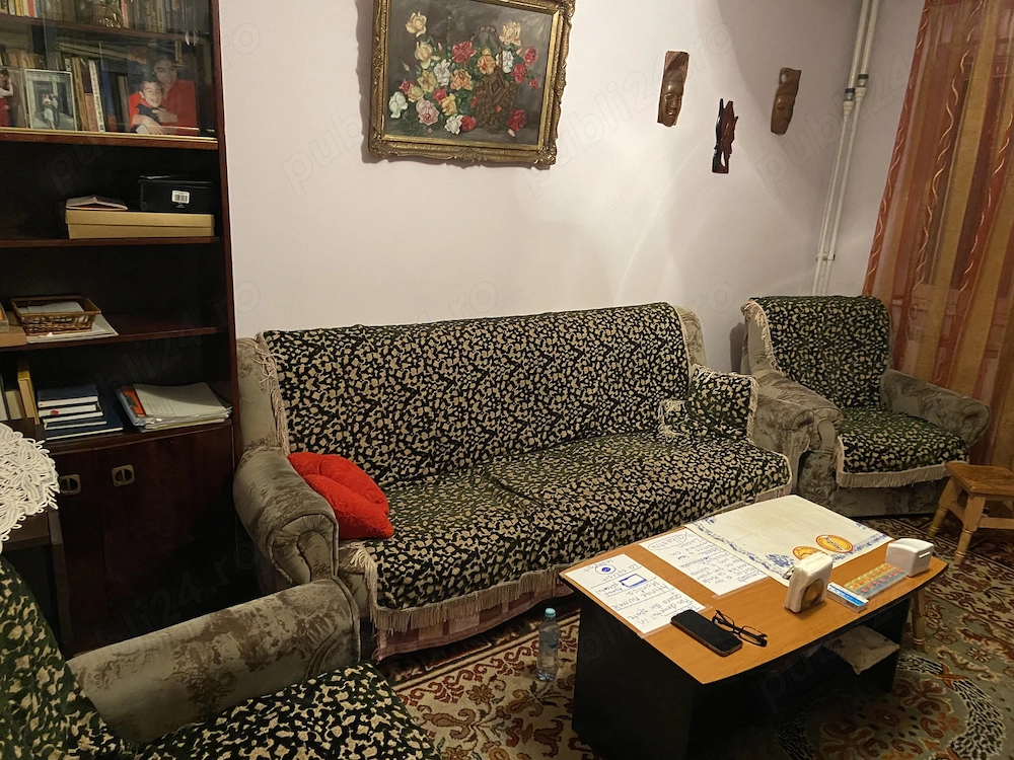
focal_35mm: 26
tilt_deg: -15.9
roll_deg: -3.0
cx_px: 507
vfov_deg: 53.1
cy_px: 380
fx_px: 762
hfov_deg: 67.3
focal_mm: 4.25
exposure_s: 1/25
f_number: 1.8
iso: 640
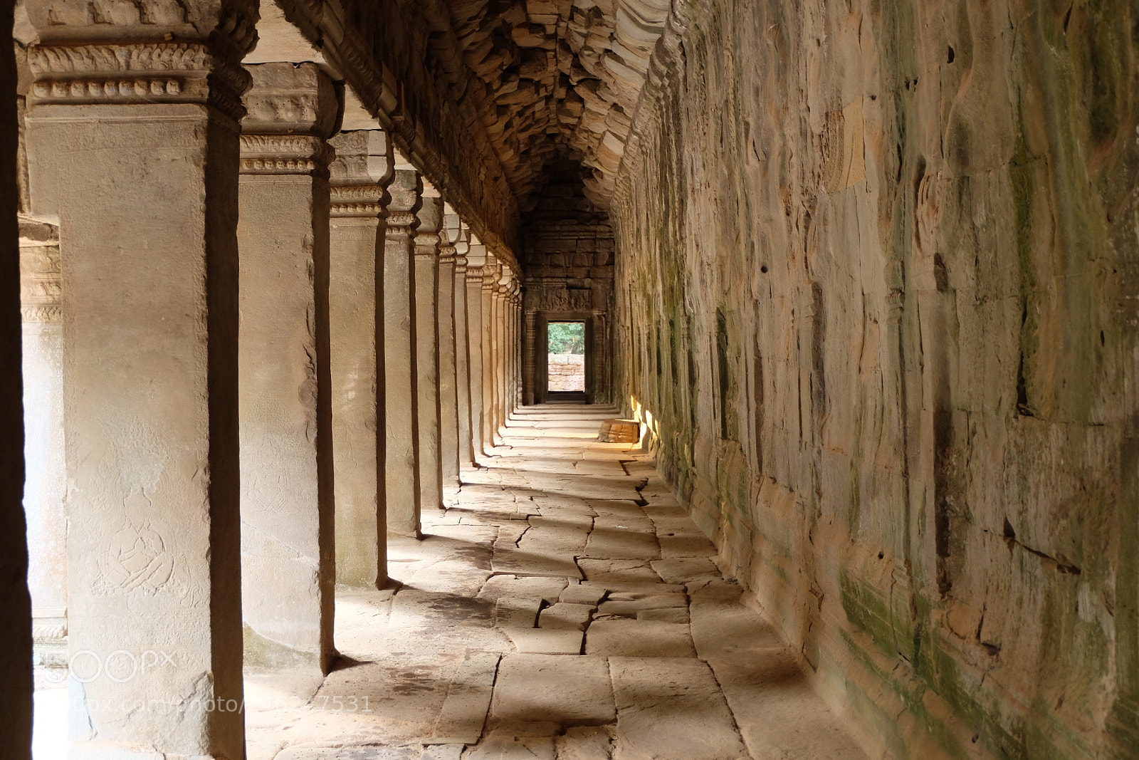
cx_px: 570
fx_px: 1392
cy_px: 380
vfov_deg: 30.5
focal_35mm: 44
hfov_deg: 44.5
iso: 800
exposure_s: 1/10
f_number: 4.7
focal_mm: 29.5
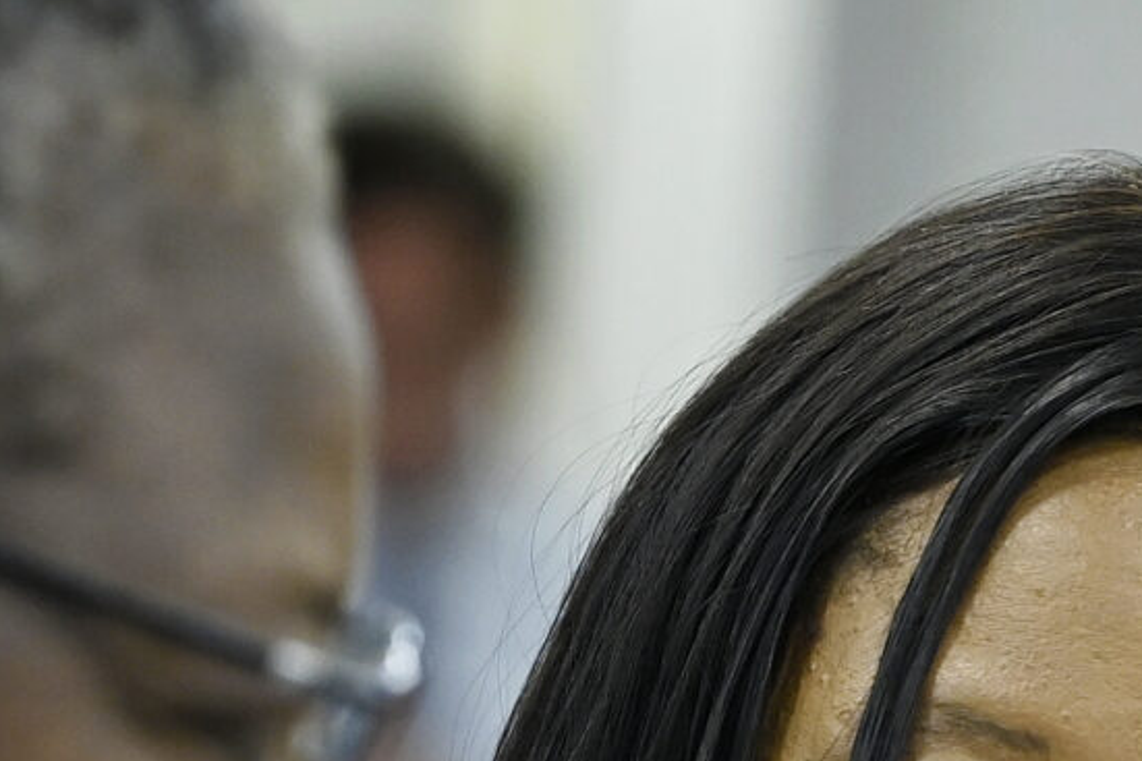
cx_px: 1072
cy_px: 1405
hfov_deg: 3.0
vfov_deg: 2.0
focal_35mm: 697
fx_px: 22102
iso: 2500
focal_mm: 150
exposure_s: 1/160
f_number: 4
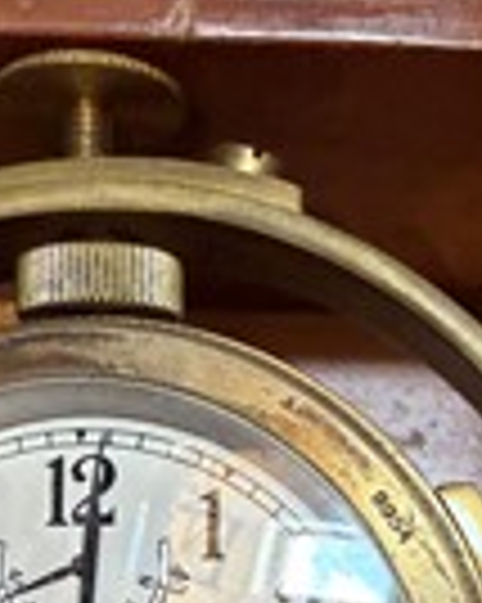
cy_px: 680
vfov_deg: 25.1
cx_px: 243
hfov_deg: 21.8
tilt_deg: -83.8
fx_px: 1250
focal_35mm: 70
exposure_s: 1/50
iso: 400
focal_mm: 2.22
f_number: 2.2
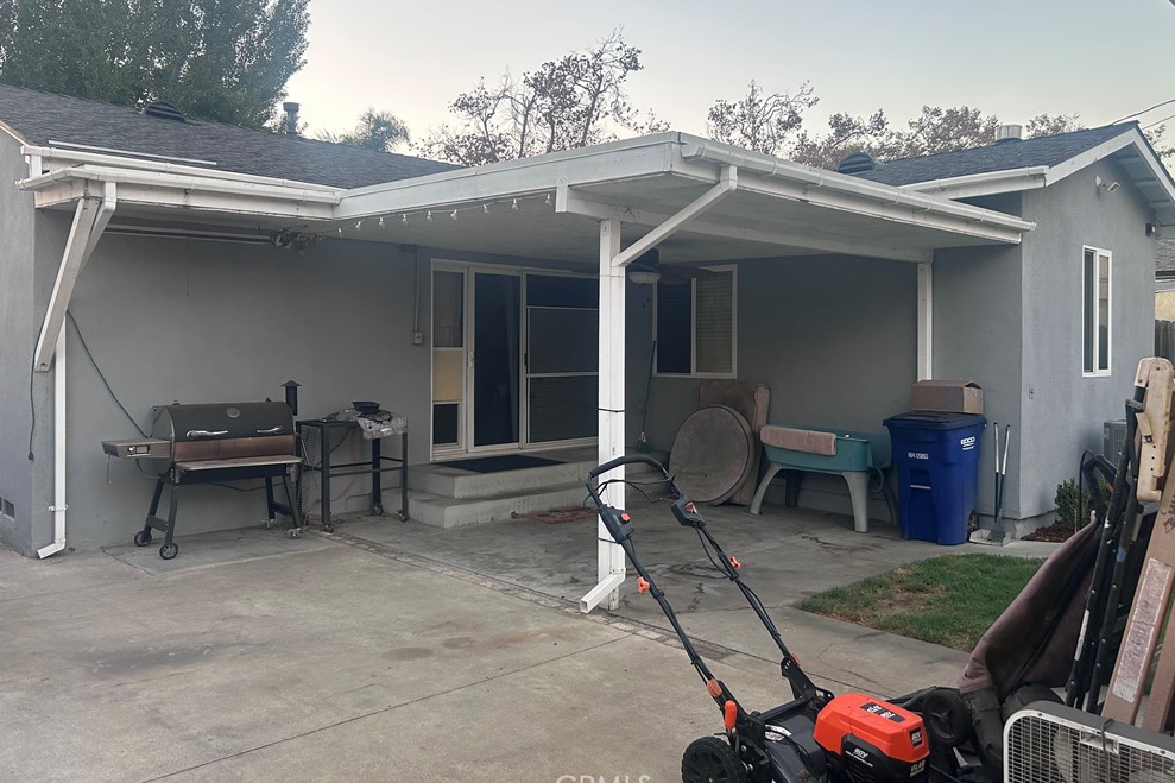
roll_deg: +0.1
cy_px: 347
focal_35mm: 28
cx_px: 604
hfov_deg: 65.5
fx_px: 914
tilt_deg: -0.4
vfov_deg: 46.3
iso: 100
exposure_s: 1/120
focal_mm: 5.7
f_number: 1.5
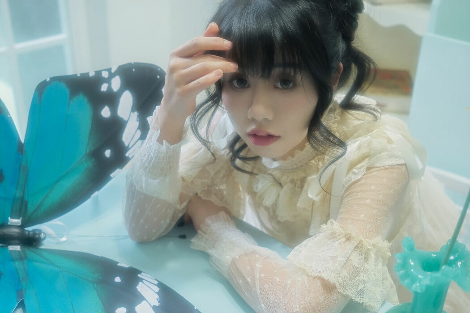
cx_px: 235
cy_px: 156
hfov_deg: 44.5
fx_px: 574
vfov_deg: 30.5
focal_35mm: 44
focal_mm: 29.2
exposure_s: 1/125
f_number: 2.8
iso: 800
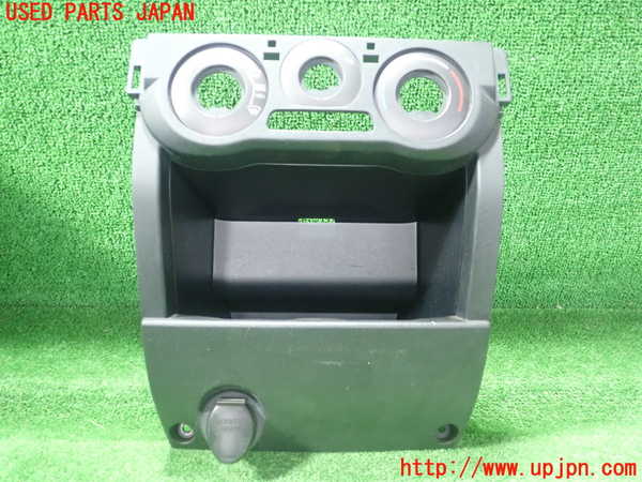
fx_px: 556
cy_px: 241
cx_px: 321
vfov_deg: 46.8
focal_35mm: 30
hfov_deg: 60.0
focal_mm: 5.5
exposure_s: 1/30
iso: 800
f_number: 2.3
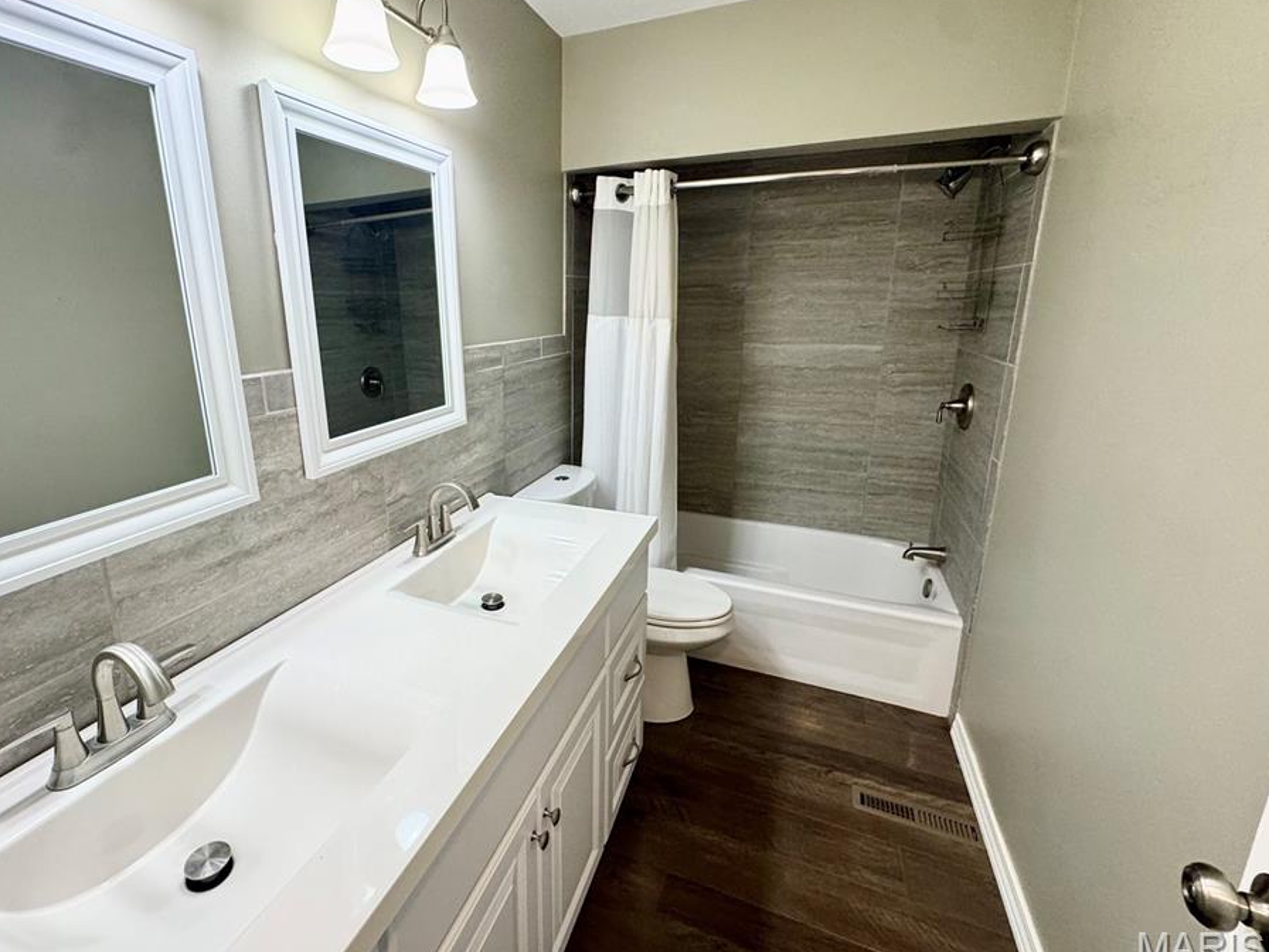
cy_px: 434
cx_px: 554
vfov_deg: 77.9
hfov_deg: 94.0
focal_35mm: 16
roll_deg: -0.2
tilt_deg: -13.7
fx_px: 587
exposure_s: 1/120
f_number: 2.2
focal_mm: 2.22
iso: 200
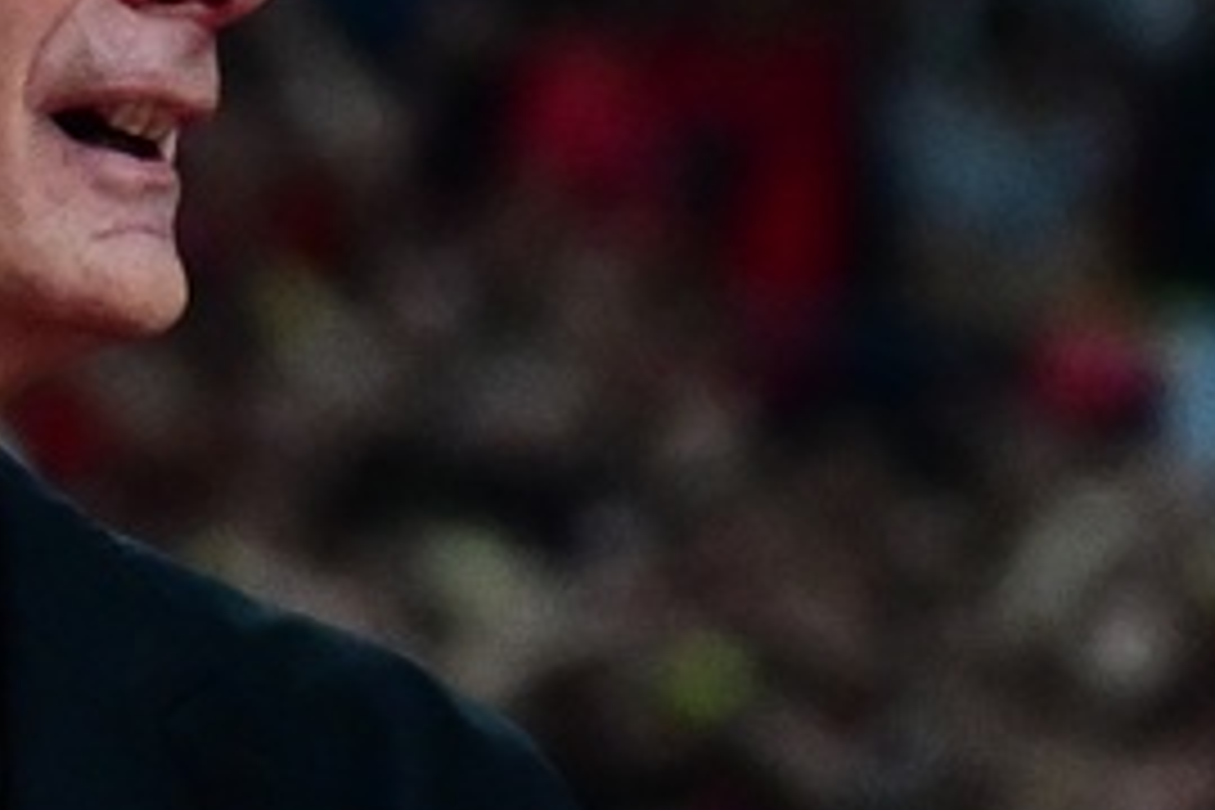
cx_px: -9
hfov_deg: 5.3
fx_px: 13026
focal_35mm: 386
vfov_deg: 3.6
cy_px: 878
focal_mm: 87
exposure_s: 1/800
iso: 2500
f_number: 2.8
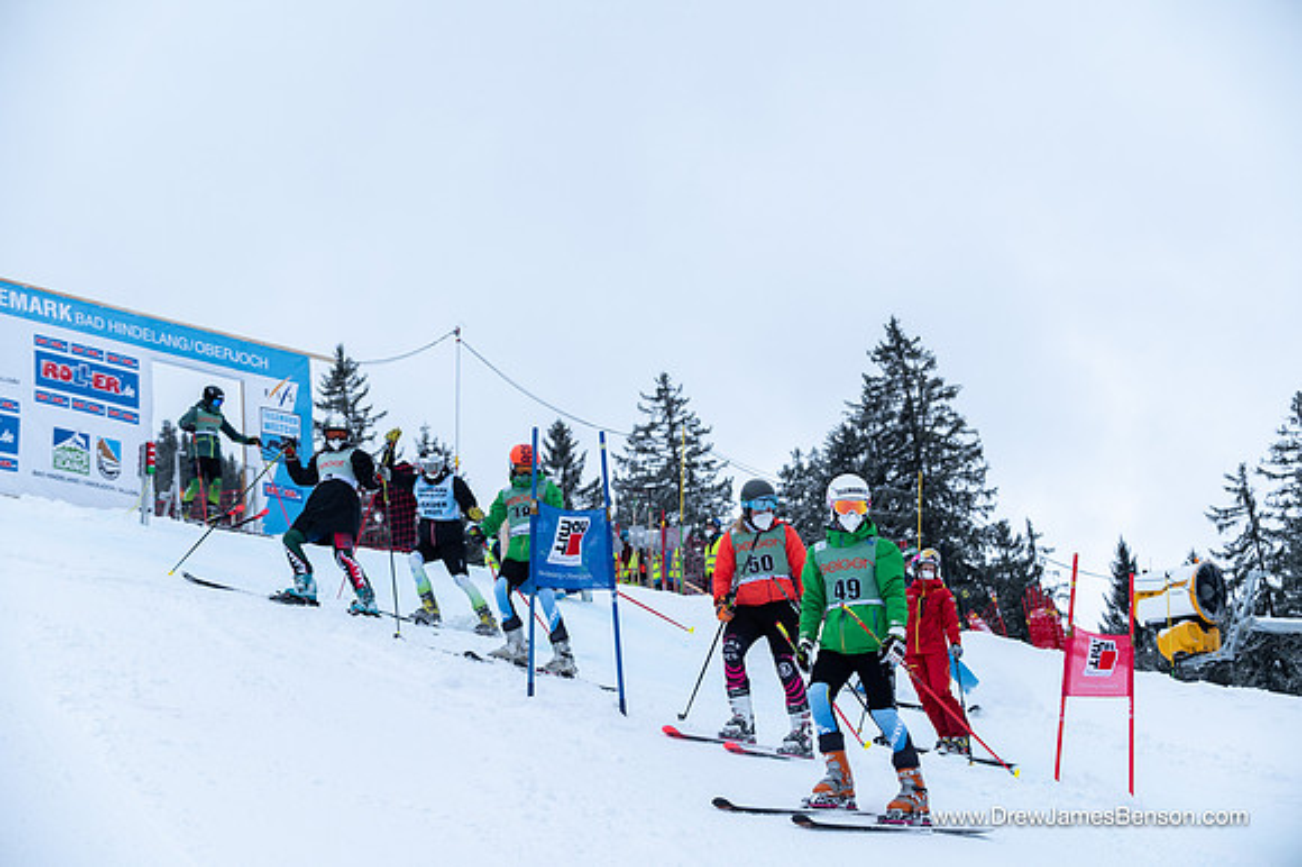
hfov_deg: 26.0
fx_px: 2819
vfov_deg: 17.5
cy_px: 434
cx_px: 651
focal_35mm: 78
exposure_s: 1/320
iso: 320
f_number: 4.5
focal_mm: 78
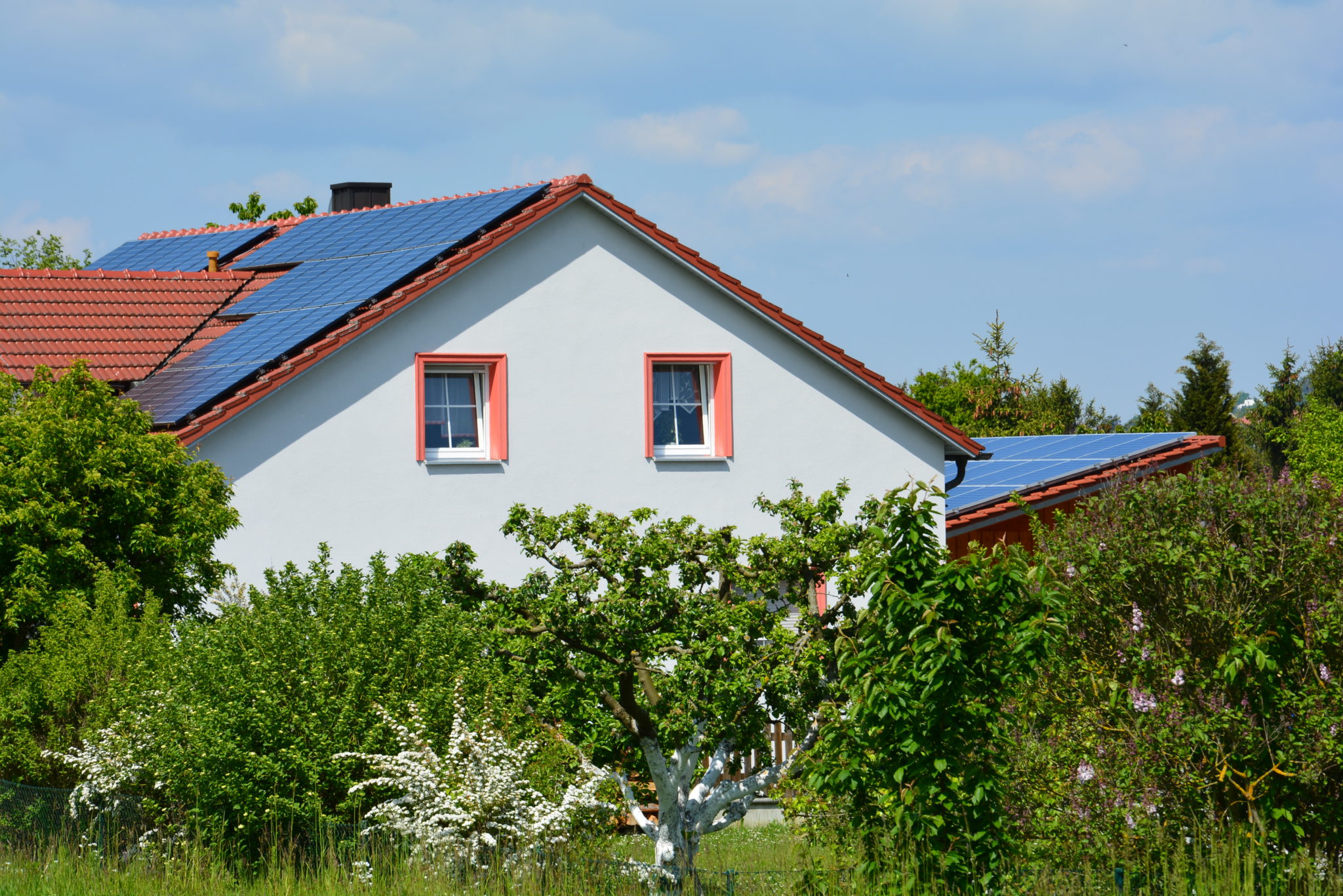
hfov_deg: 14.9
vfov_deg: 9.9
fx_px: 5150
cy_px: 448
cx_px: 672
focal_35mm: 138
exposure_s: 1/160
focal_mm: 92
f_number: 11
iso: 100
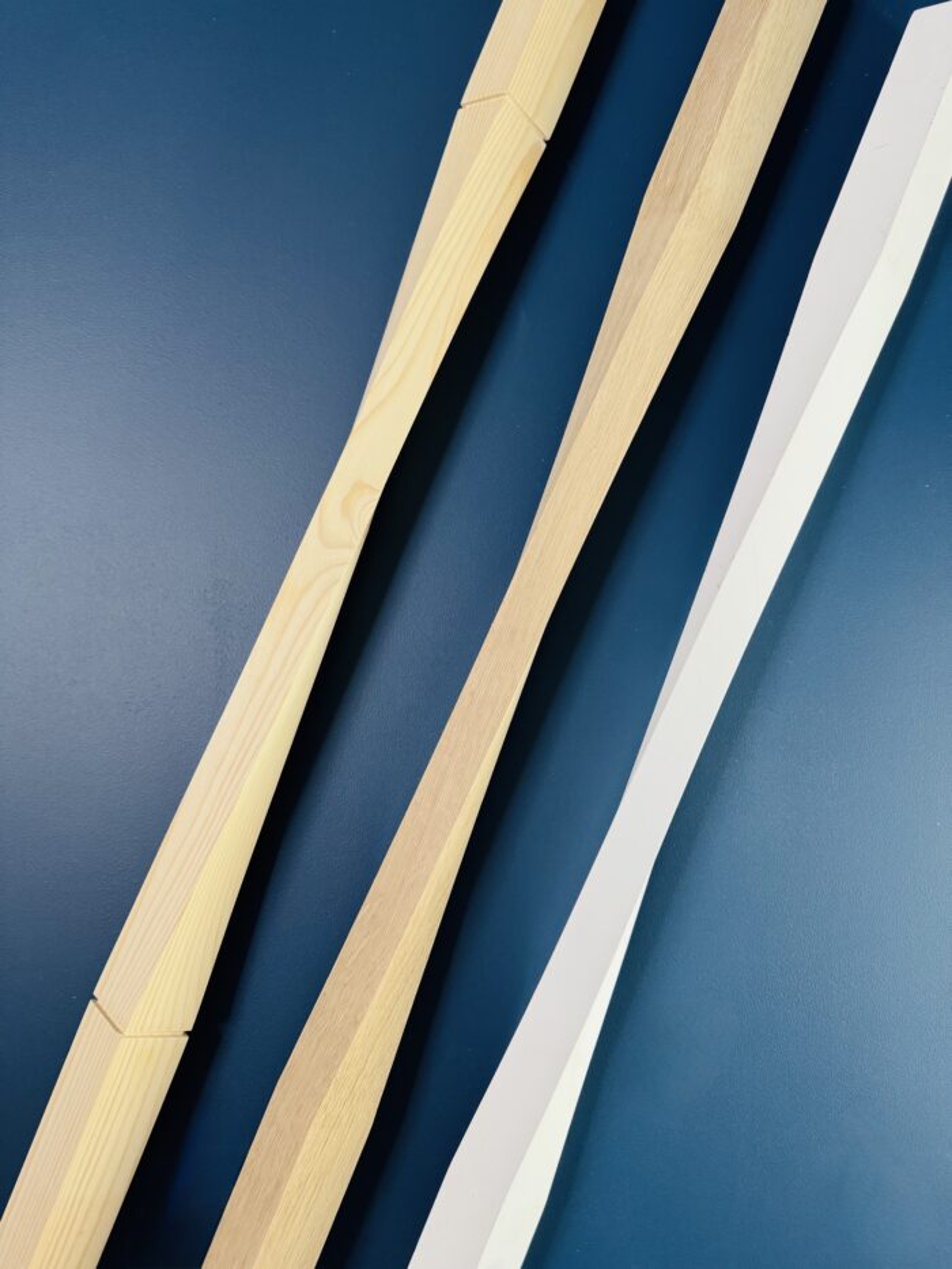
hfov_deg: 56.8
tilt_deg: -85.5
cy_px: 634
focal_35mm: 24
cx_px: 476
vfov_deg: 71.6
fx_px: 880
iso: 320
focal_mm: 6.76
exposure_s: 1/60
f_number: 1.78
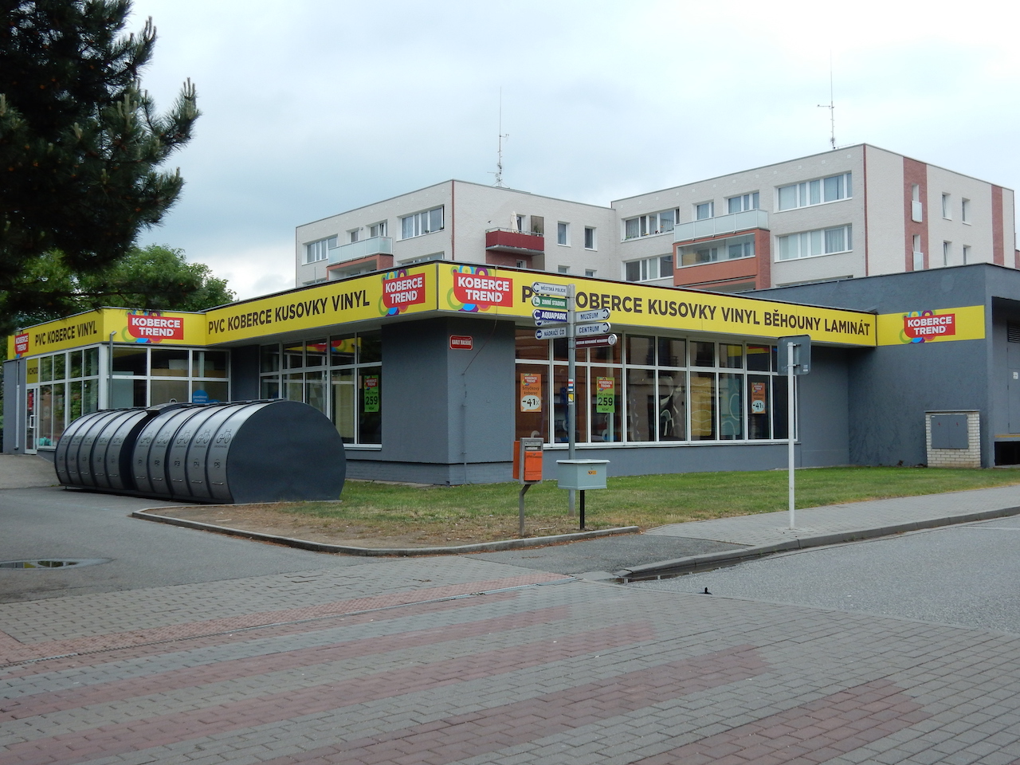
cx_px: 510
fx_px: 1061
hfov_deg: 51.4
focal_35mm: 36
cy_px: 382
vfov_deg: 39.7
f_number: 4
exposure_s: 1/800
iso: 125
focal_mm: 6.4
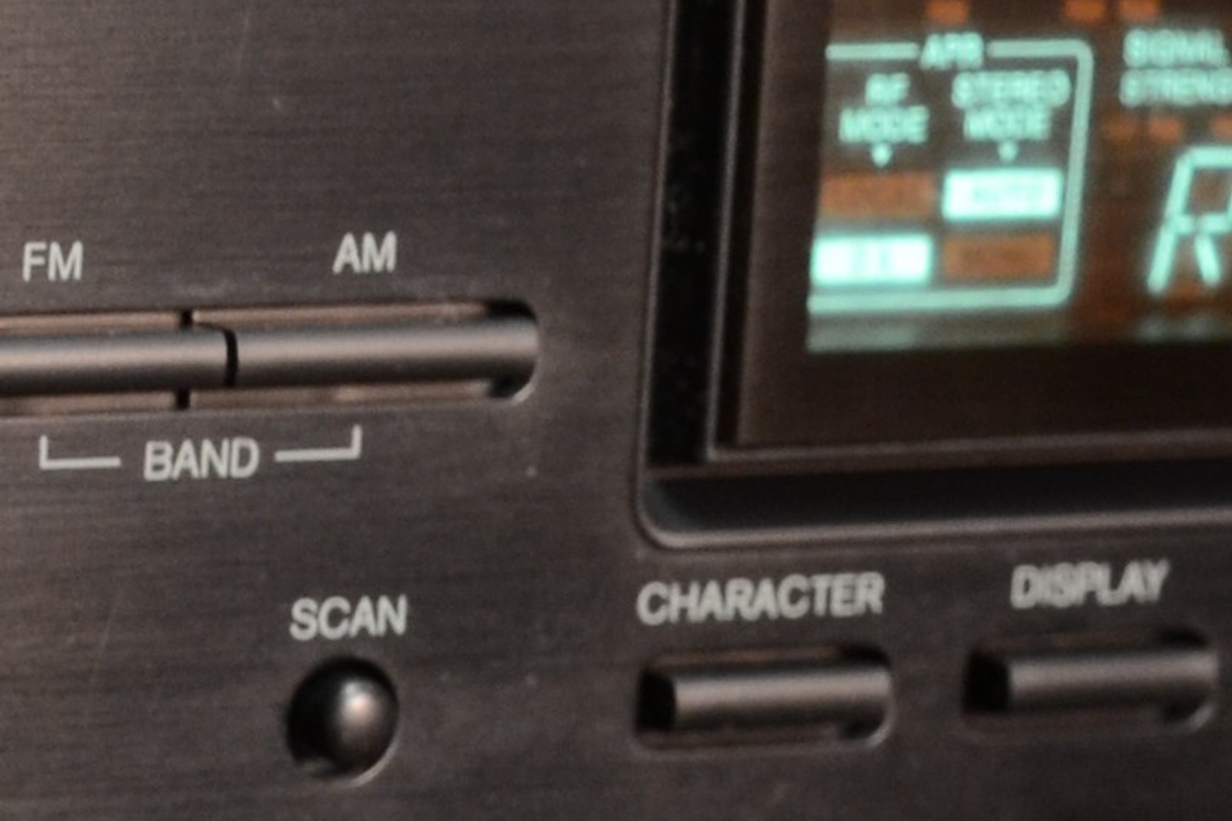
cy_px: 950
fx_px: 10330
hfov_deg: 6.6
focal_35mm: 302
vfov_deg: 4.5
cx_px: -1378
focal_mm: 35
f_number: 5.6
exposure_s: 1/15
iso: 400
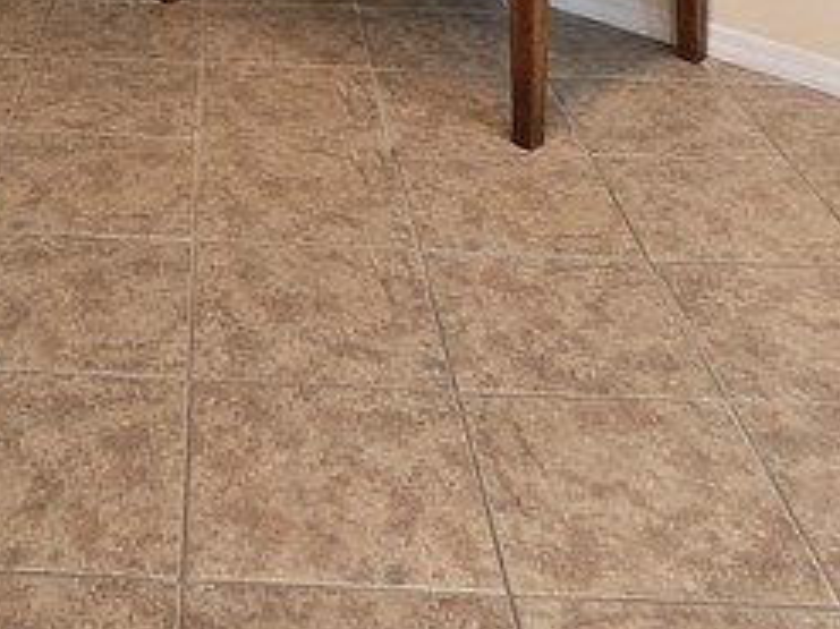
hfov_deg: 34.2
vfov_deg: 20.1
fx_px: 1310
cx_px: 143
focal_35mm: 54
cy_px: -479
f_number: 2.2
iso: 400
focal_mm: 2.2
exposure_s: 1/60
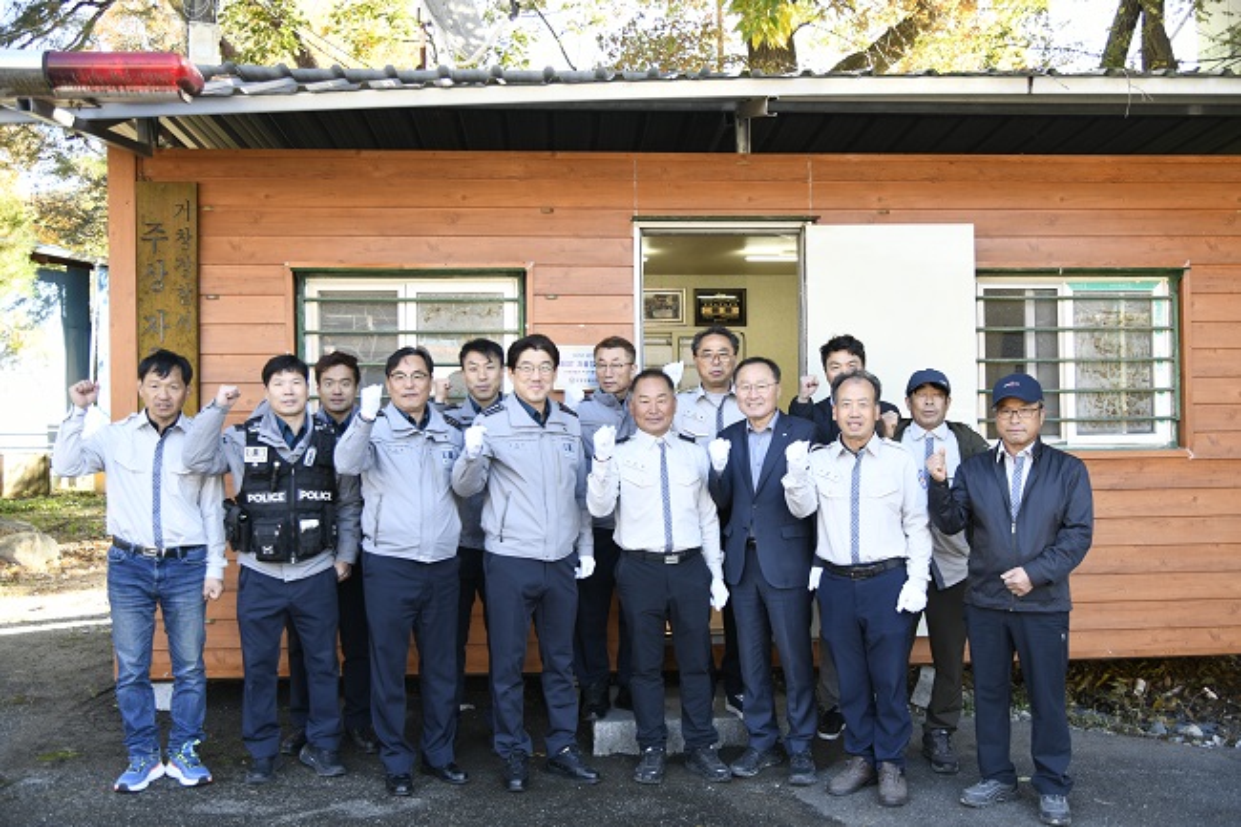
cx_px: 620
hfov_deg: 60.3
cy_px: 414
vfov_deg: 42.3
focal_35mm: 31
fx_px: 1068
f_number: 4
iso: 100
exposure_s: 1/30
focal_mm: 31
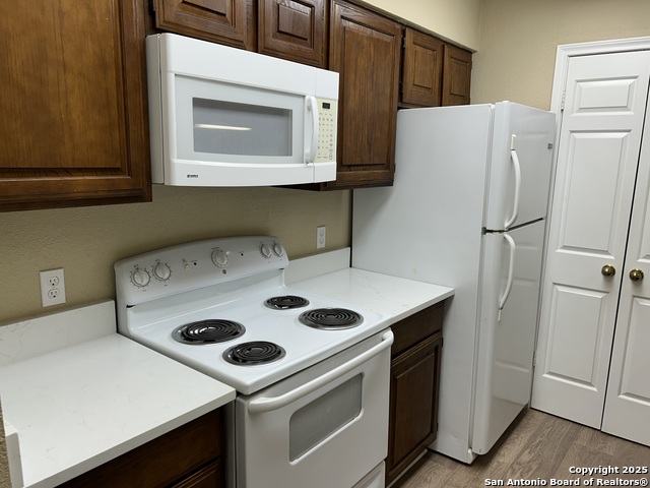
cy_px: 244
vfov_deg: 53.1
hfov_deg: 67.3
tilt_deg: -10.5
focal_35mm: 26
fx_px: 488
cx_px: 325
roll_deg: -0.8
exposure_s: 1/167
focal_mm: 5.7
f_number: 1.5
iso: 40
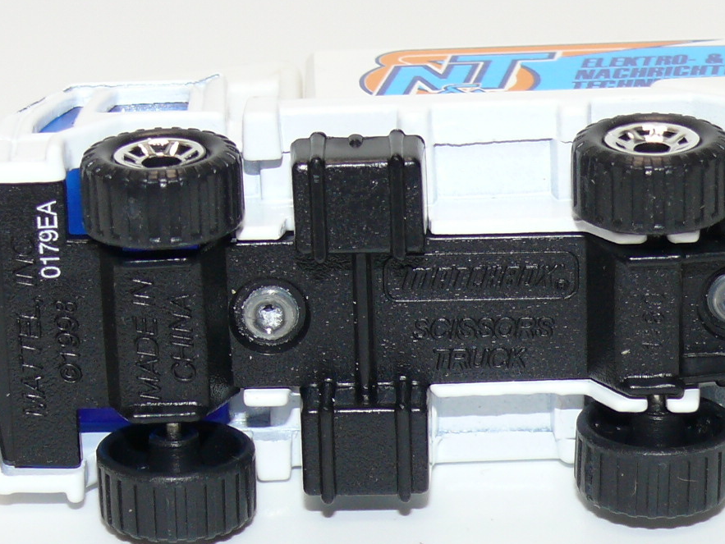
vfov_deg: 9.1
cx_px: 438
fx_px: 3415
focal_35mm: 163
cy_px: 233
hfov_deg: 12.1
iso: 100
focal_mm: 12.6
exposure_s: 1/30
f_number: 4
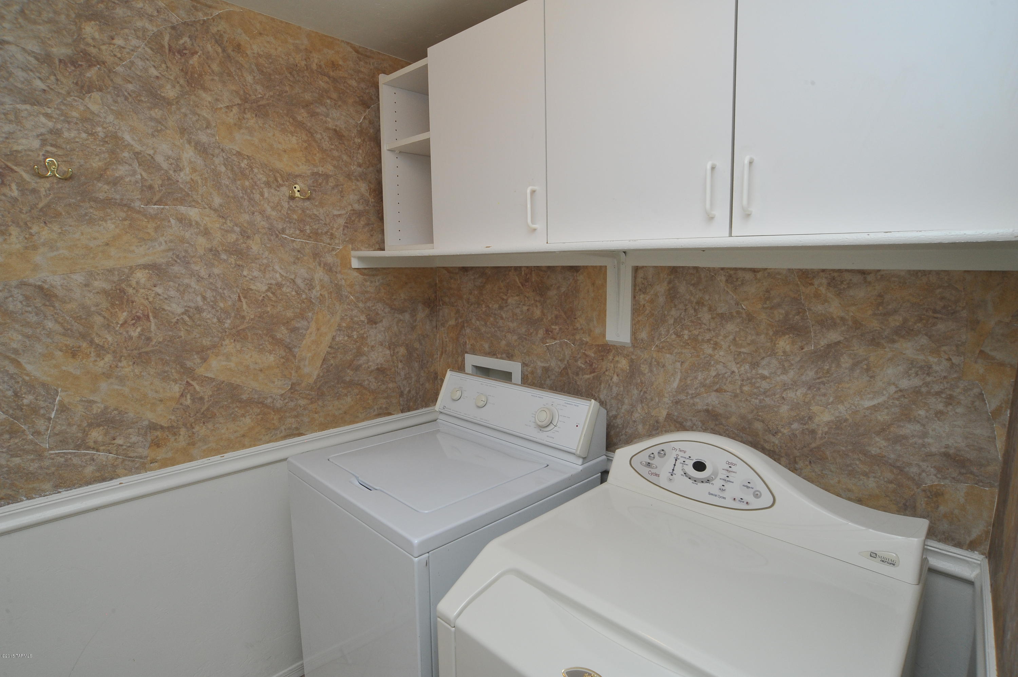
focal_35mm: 18
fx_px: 509
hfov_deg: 90.0
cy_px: 338
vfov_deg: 67.3
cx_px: 509
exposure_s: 1/30
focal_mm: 18
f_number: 14
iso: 1000
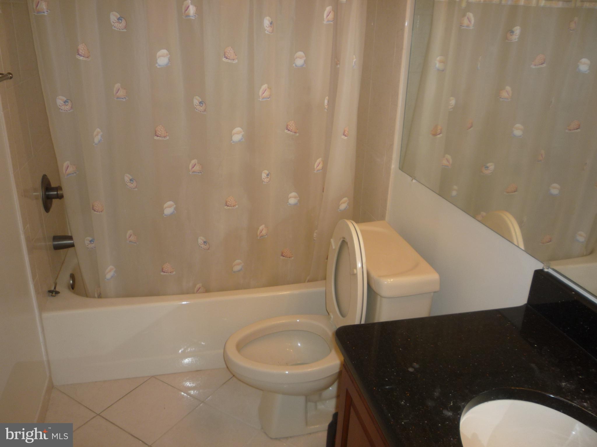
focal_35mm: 30
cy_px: 224
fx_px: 517
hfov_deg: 60.0
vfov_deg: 46.8
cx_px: 298
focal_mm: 5.2
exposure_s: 1/30
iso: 100
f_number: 3.3
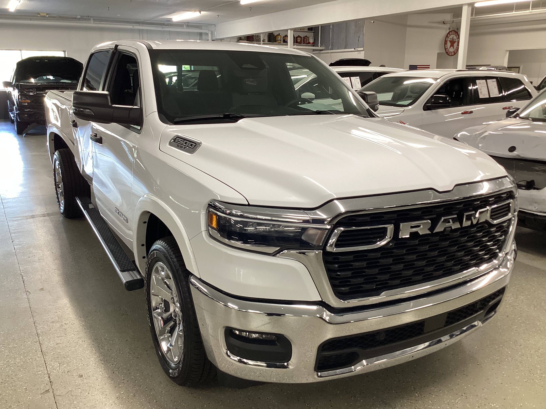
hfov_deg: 58.4
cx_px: 273
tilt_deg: -16.0
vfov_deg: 45.4
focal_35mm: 31
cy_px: 204
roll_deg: -0.8
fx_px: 489
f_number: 2.4
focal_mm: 3.3
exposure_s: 1/50
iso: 100
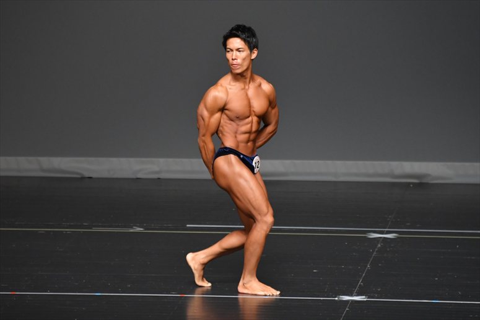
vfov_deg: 3.7
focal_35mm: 375
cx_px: 240
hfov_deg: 5.5
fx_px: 4998
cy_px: 160
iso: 2500
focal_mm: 250
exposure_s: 1/400
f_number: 5.6
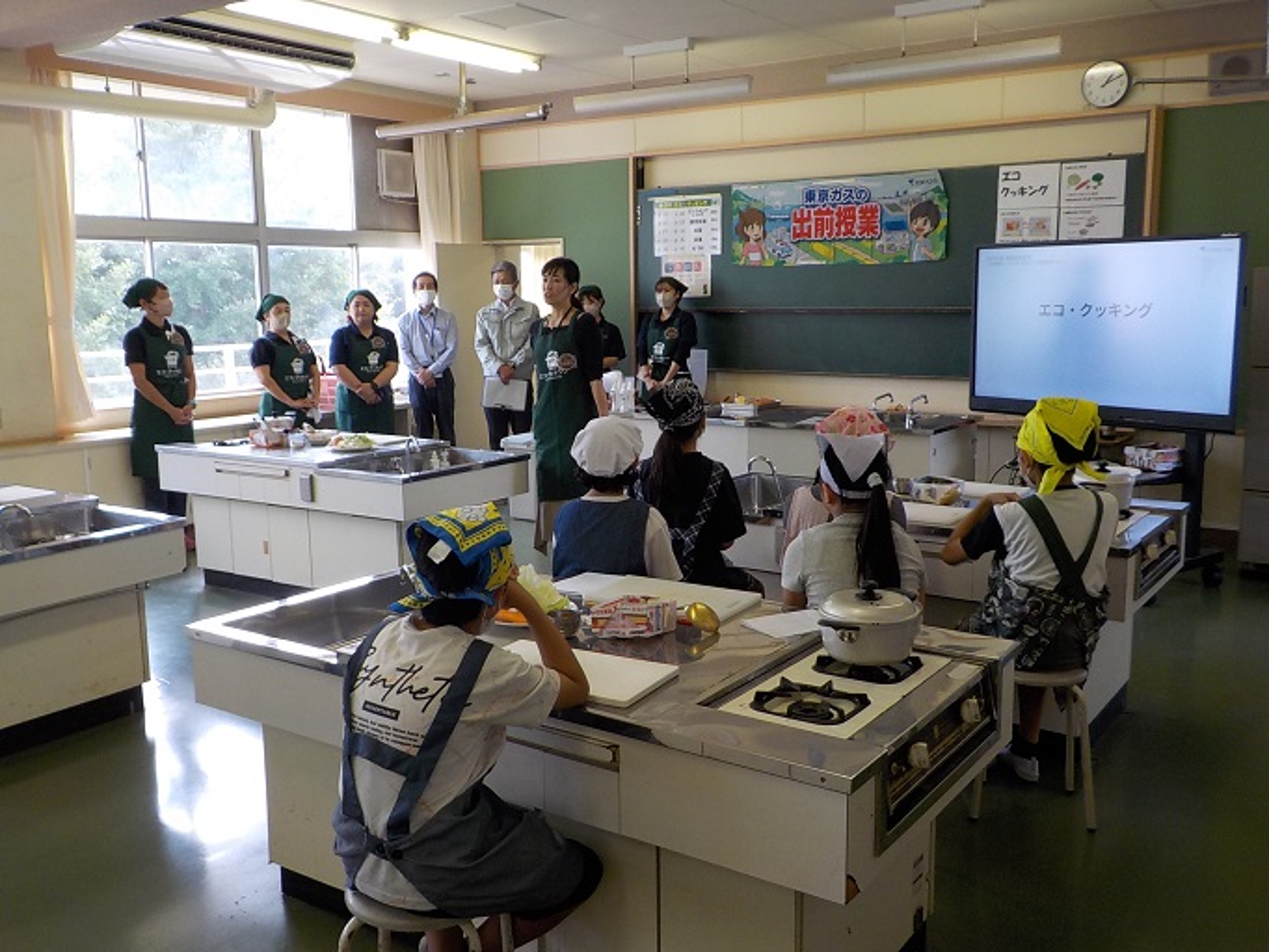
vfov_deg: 46.8
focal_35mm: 30
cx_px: 634
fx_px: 1100
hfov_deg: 59.9
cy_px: 476
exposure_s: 1/50
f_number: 3.3
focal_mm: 4.1
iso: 125
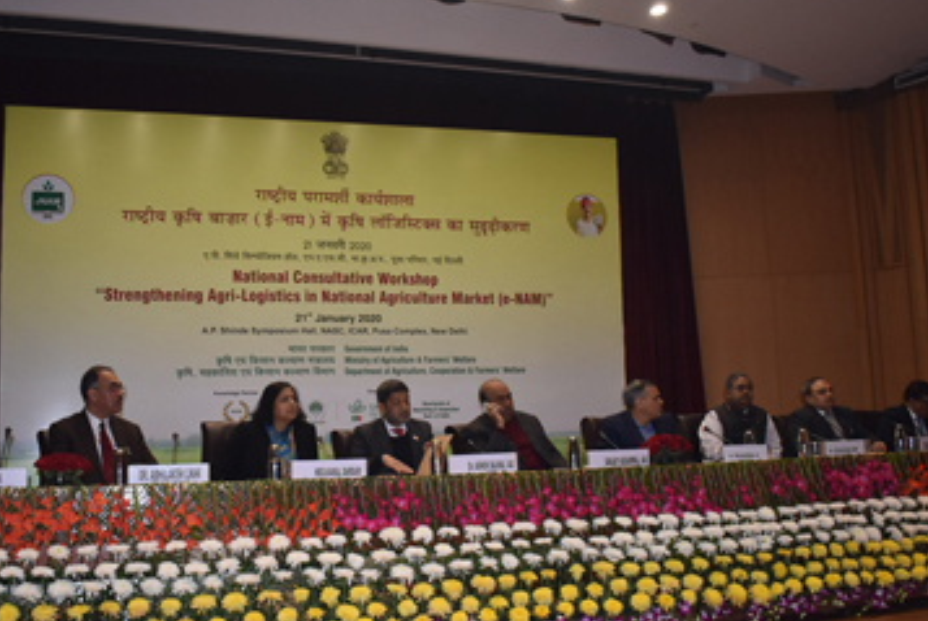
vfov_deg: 32.0
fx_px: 1084
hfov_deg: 46.2
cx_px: 400
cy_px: 312
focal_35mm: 42
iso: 900
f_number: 3.5
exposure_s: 1/125
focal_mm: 20
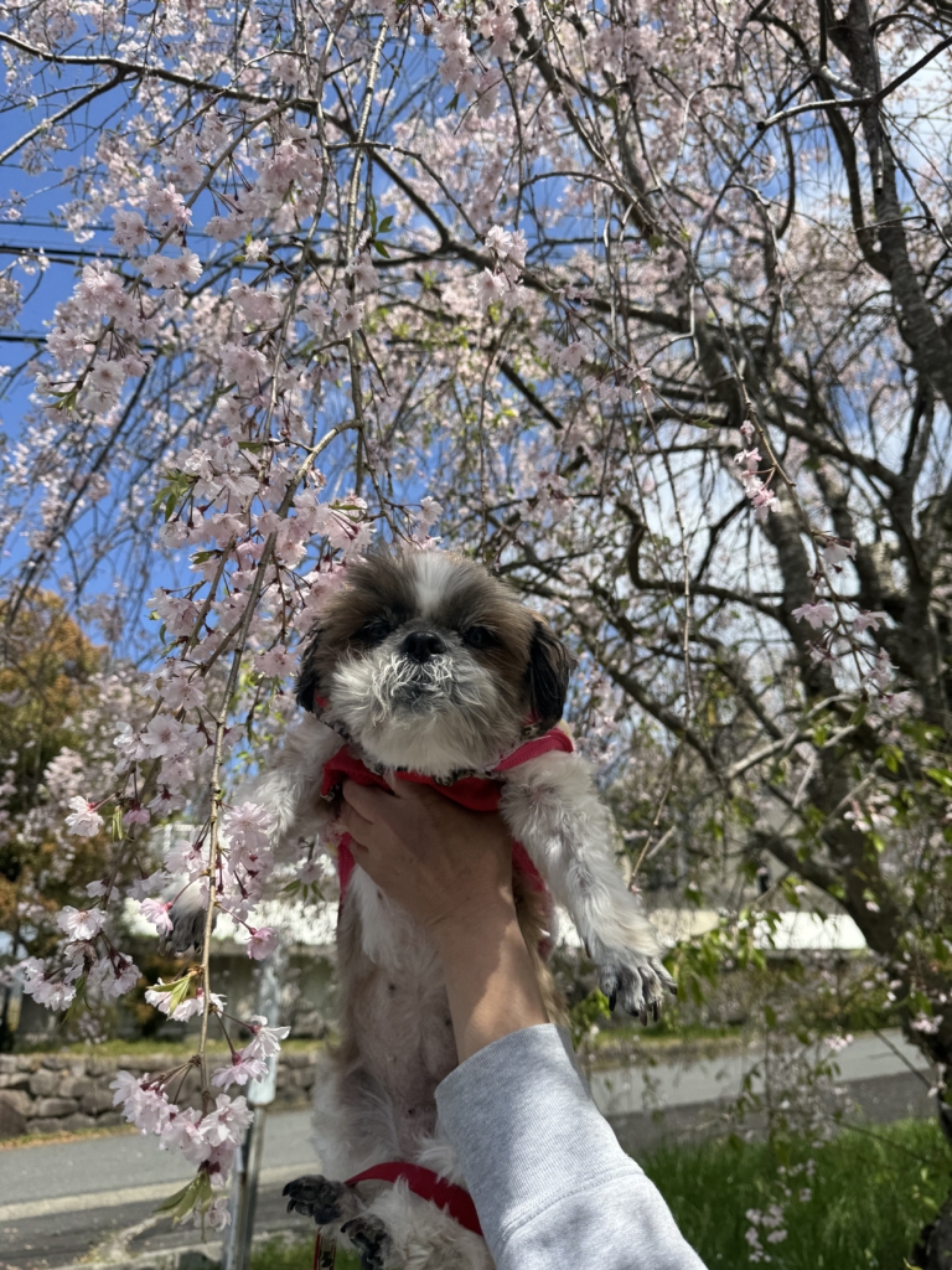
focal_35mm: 24
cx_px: 476
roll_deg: +0.0
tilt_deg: +21.3
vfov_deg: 71.6
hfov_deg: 56.8
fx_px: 880
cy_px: 635
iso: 80
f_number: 1.78
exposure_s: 1/4310
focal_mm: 6.76
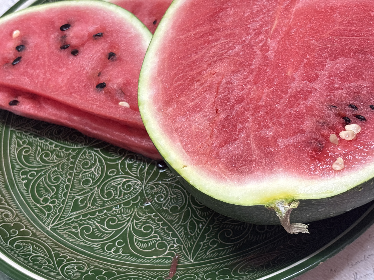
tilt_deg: -52.5
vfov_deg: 28.0
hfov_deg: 36.8
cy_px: 140
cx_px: 187
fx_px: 562
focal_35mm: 52
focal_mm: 5.96
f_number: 1.6
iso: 64
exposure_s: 1/50
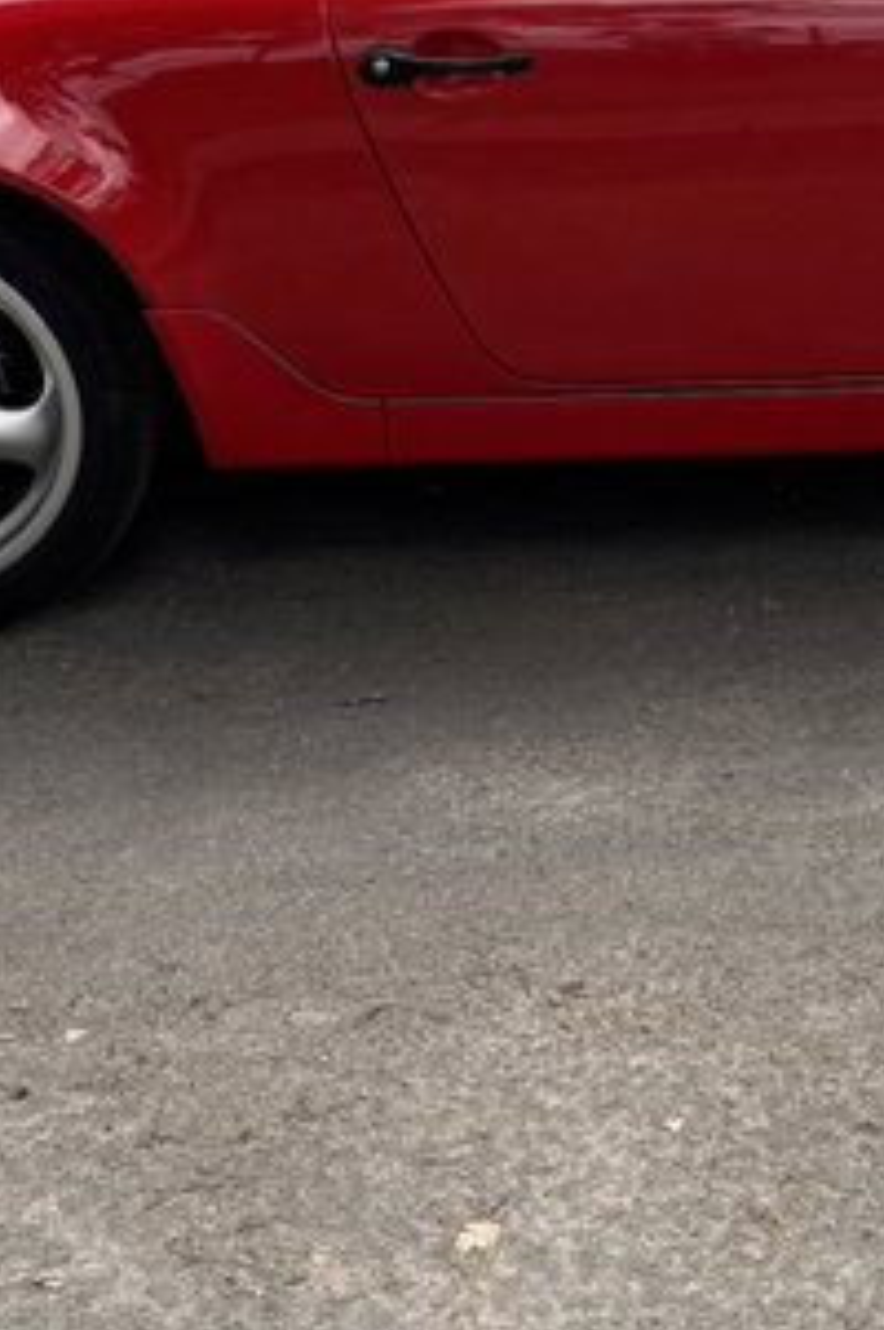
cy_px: 345
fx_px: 3138
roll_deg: +2.2
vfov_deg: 23.7
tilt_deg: -20.0
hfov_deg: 15.9
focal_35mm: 85
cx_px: 769
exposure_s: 1/925
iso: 80
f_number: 1.78
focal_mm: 6.76
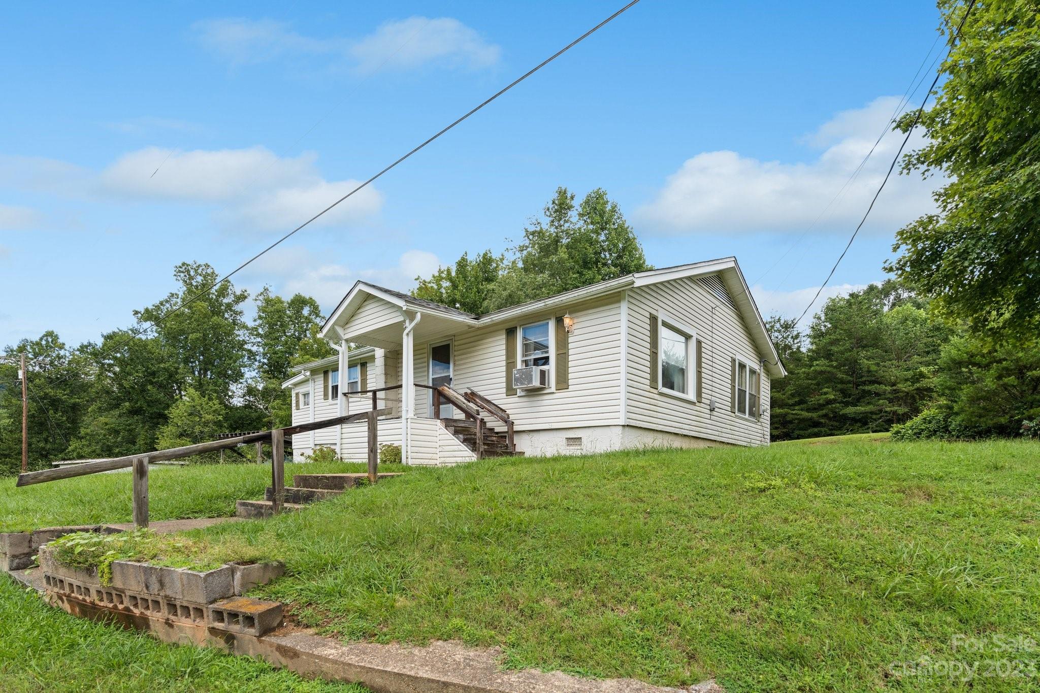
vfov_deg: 73.7
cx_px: 520
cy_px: 346
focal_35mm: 16
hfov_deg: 96.7
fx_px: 462
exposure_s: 1/320
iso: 400
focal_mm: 16
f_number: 6.3
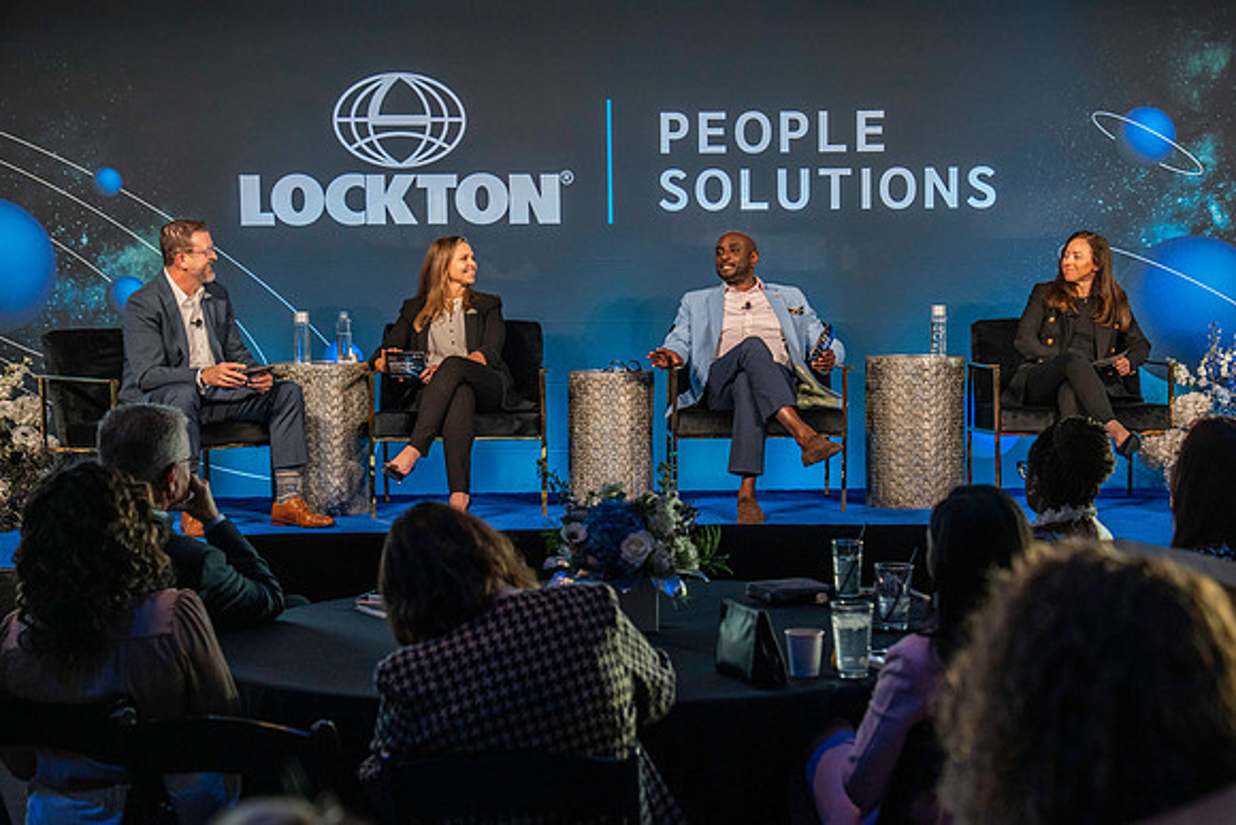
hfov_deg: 30.6
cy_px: 406
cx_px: 646
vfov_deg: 20.7
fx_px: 2262
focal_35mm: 66
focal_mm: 63
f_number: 4.5
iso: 4000
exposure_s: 1/200
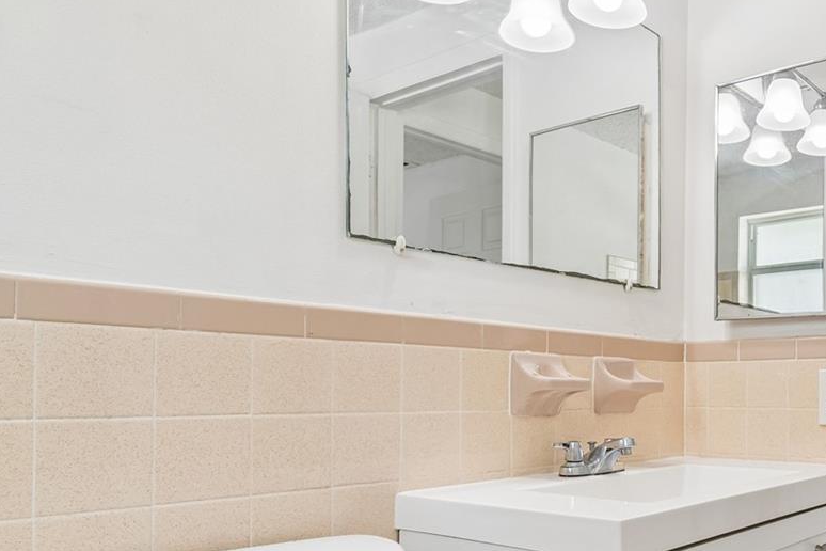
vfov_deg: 41.5
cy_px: 387
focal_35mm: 31
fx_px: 711
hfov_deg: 52.0
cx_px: 765
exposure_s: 1/3.33
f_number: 7.1
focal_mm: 10
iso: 100
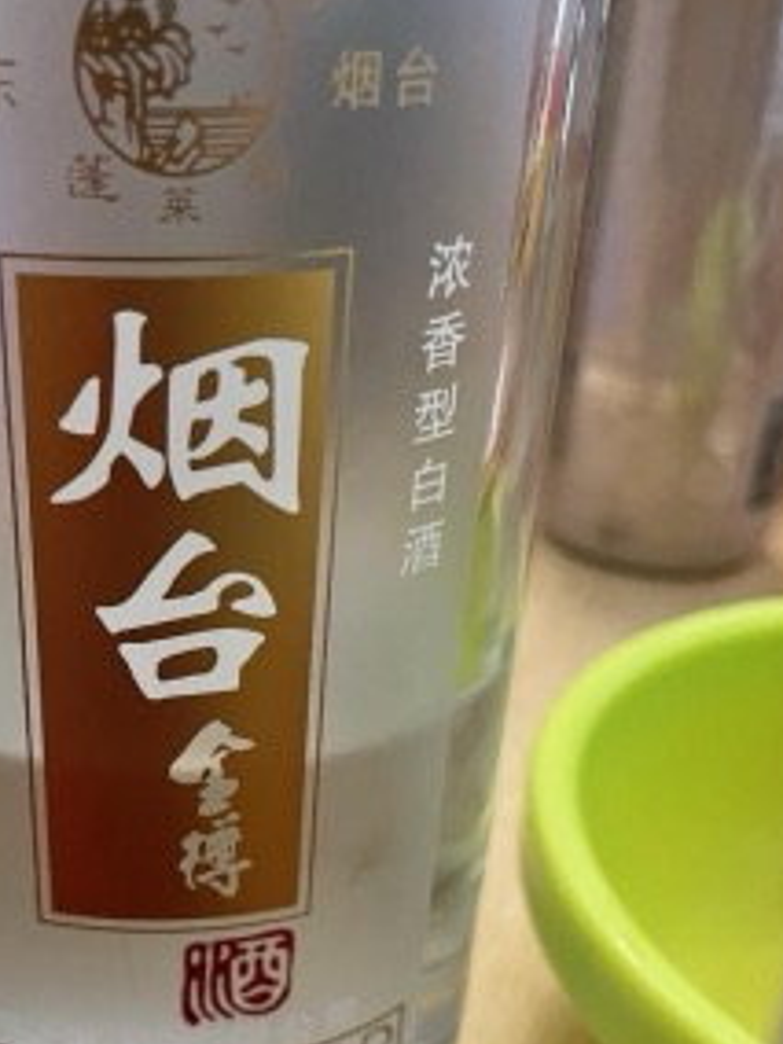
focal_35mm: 44
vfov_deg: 42.4
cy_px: 698
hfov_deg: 31.9
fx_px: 1327
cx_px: 147
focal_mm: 4.2
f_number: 1.6
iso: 500
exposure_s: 1/51
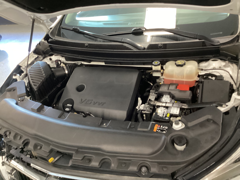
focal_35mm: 31
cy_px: 90
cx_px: 120
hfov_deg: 58.4
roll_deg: +7.8
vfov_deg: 45.4
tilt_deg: -33.5
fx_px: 215
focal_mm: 3.3
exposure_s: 1/30
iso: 500
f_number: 2.4
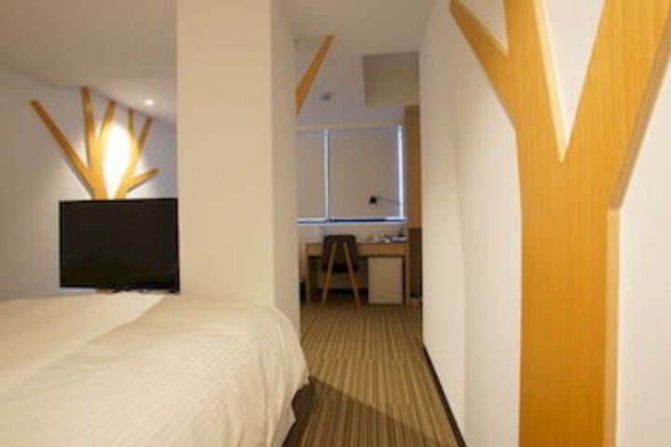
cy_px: 224
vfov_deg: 77.3
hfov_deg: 100.4
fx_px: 280
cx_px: 336
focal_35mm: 15
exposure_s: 1/4
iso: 400
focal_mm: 10
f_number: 10
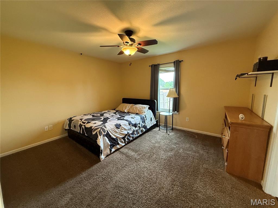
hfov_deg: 102.1
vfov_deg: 85.7
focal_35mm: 14
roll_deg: +1.6
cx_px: 139
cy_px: 104
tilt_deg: -7.8
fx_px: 112
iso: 400
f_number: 2.2
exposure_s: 1/60
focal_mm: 2.22
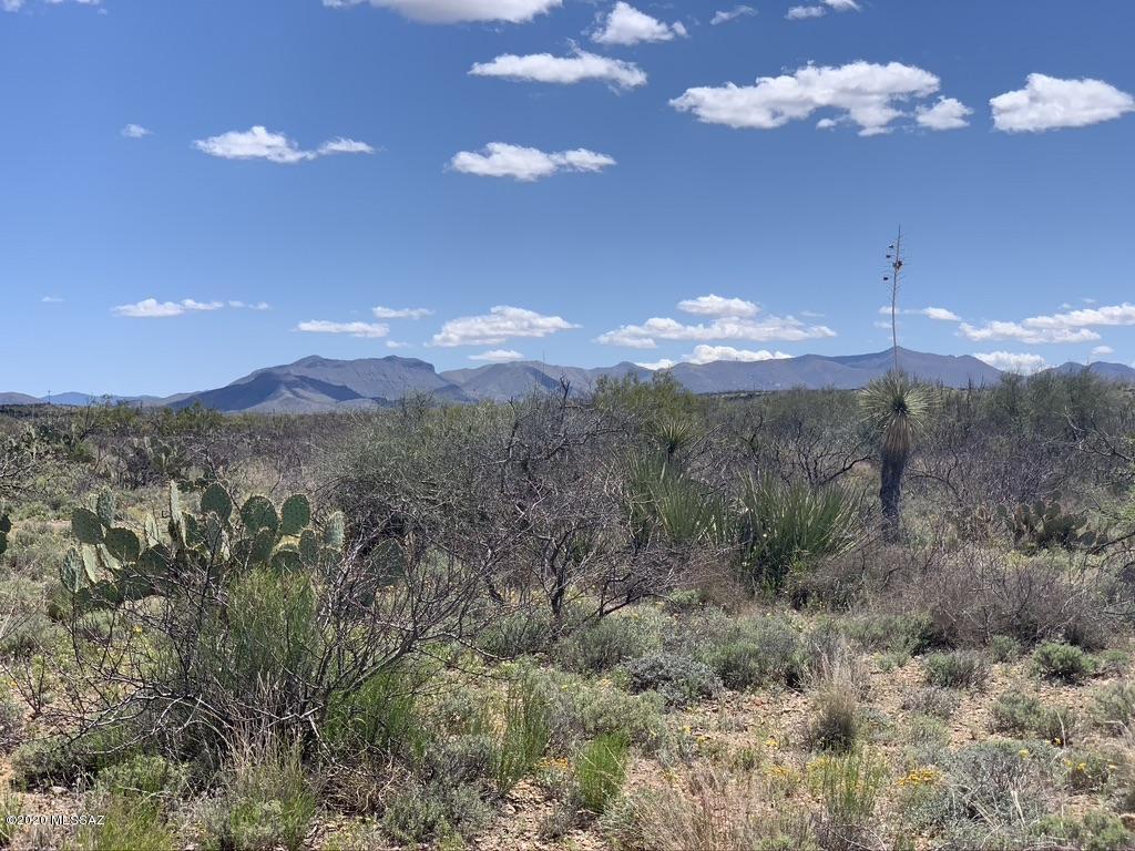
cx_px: 568
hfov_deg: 36.8
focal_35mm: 52
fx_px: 1705
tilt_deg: -0.1
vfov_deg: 28.0
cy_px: 426
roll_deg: +1.1
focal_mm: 6
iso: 16
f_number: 2.4
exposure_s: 1/1597
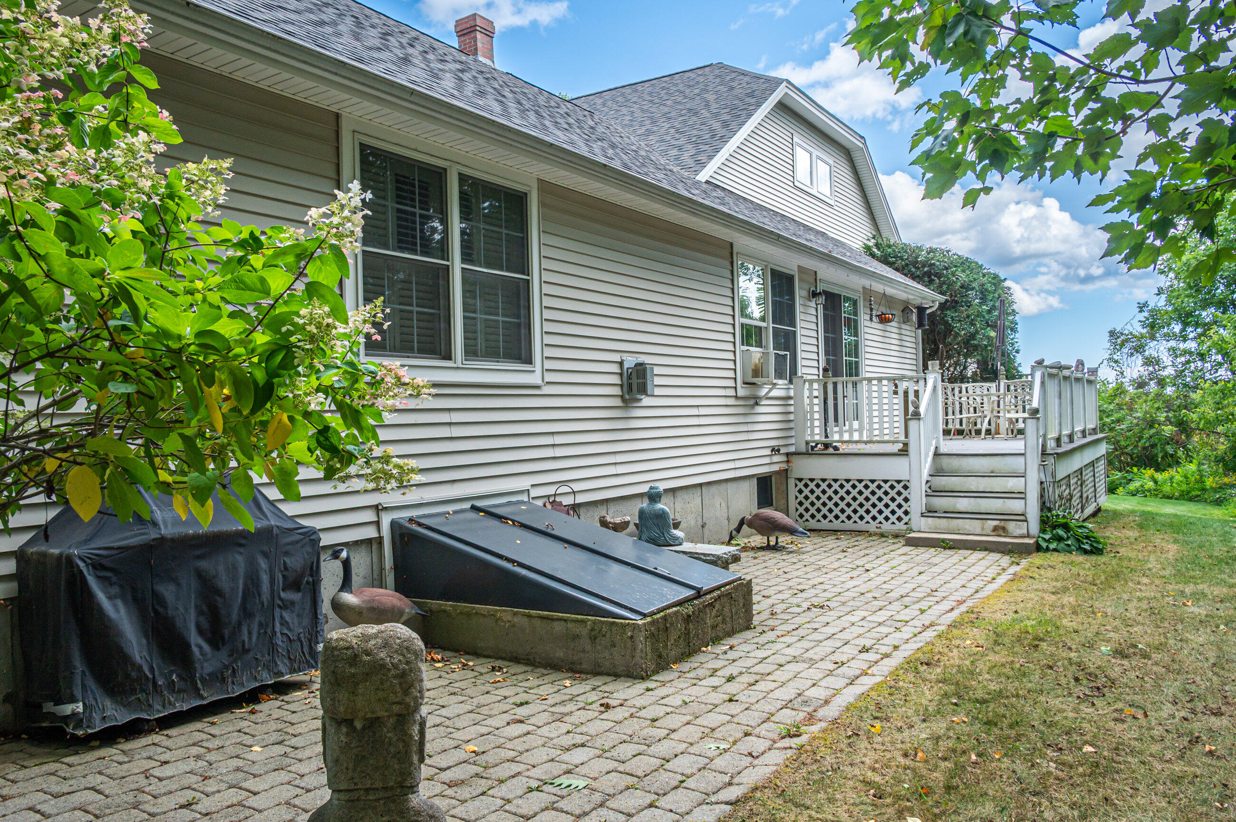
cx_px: 618
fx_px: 977
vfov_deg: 45.7
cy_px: 411
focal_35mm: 28
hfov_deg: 64.6
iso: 250
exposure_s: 1/200
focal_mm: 25.5
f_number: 11
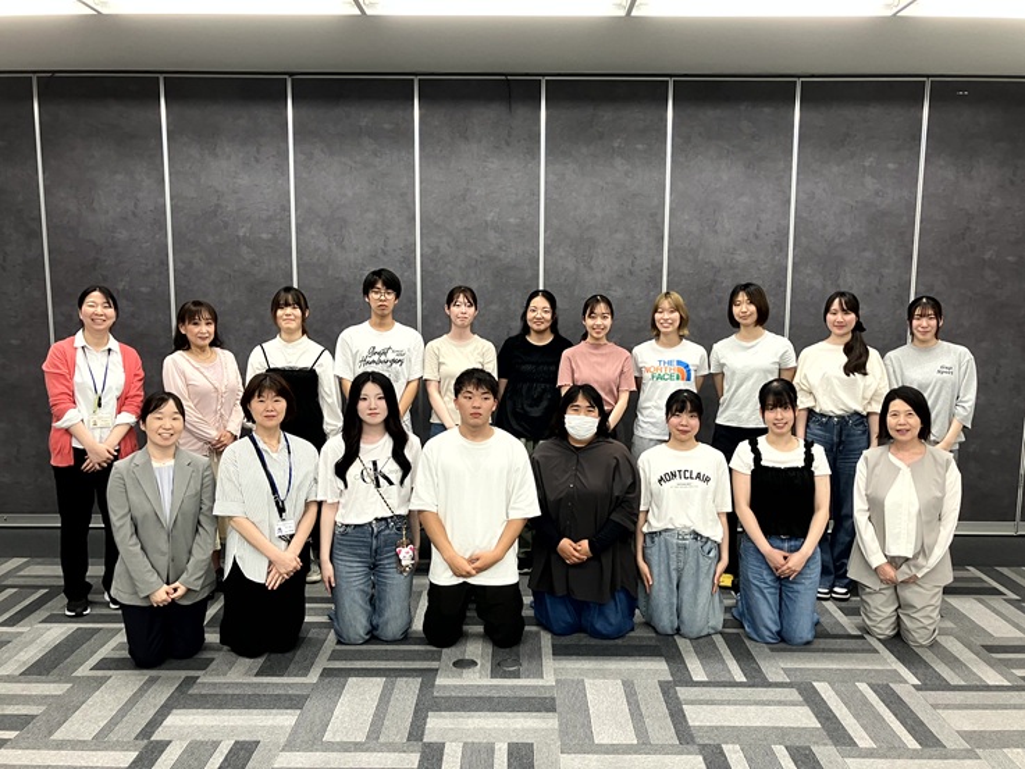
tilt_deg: -6.8
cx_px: 512
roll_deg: -0.3
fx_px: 829
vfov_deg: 49.8
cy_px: 384
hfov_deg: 63.4
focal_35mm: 28
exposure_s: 1/60
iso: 80
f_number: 1.8
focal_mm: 3.99
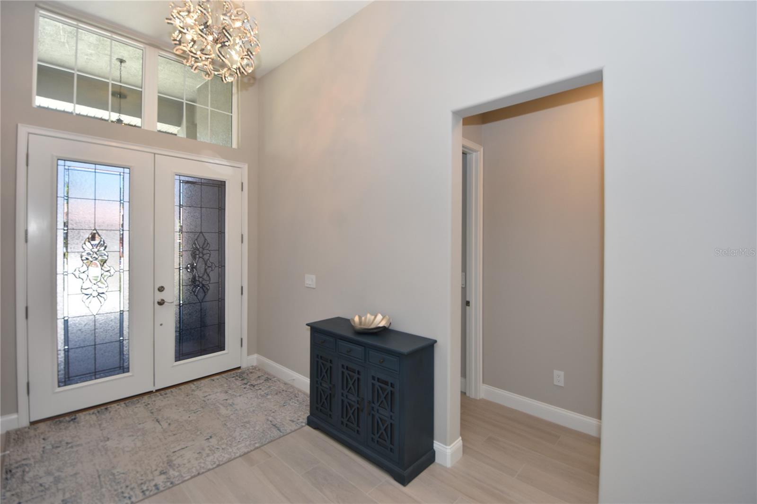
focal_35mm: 15
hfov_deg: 100.4
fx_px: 315
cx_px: 378
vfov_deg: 77.3
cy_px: 252
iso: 200
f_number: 4.5
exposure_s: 1/80
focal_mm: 10
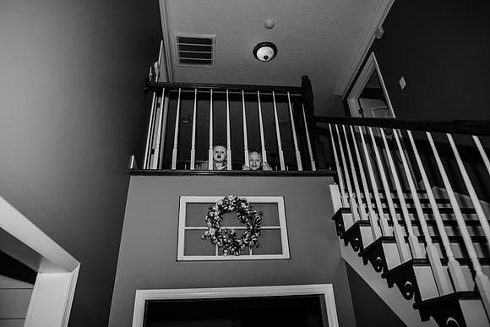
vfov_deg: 53.2
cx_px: 245
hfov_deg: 73.7
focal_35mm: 24
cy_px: 164
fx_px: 327
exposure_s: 1/1000
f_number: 2.8
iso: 400
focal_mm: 24
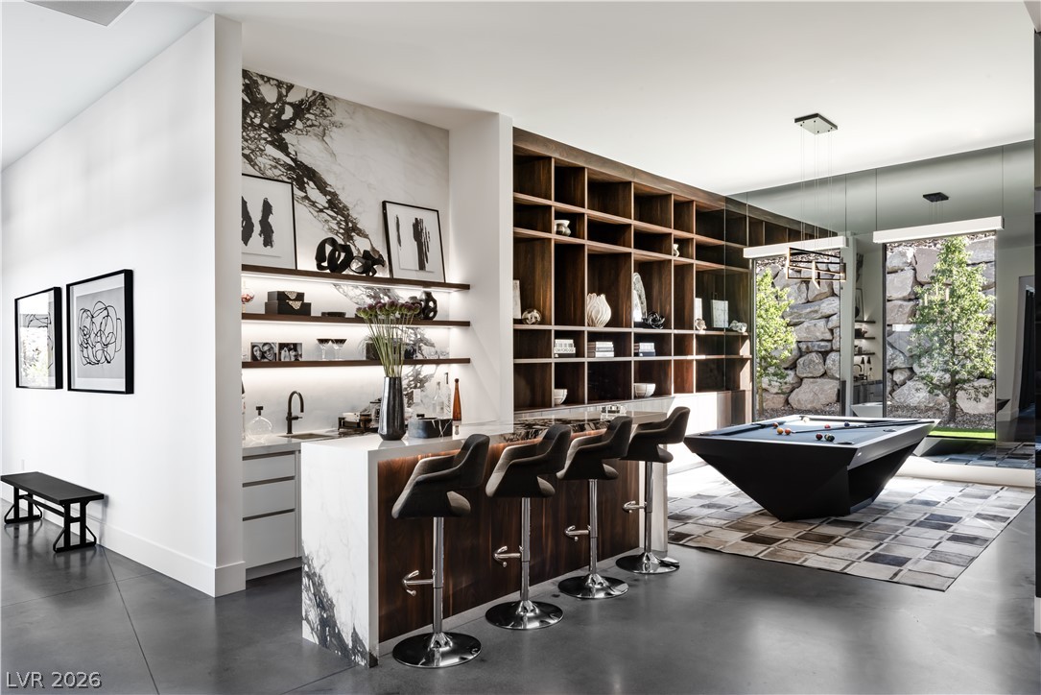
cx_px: 520
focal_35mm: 24
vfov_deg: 53.2
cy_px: 348
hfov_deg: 73.7
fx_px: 694
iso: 200
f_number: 14
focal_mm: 24
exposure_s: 1/2.5
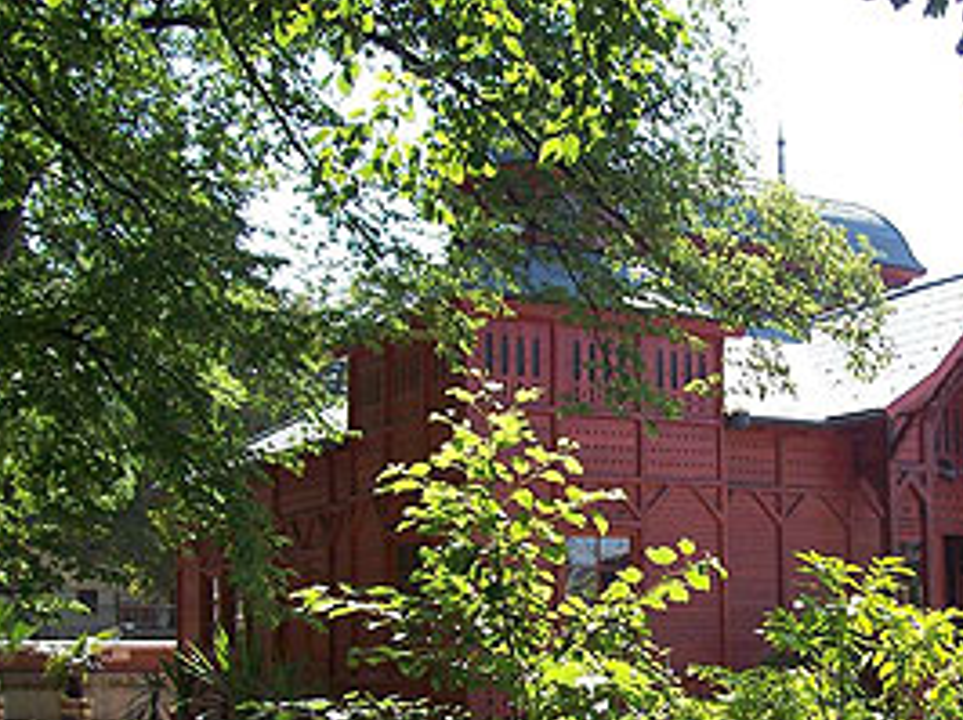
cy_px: 463
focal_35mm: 61
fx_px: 1695
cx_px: 731
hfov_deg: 31.1
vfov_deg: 23.9
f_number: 2.7
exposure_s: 1/440
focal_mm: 6
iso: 80
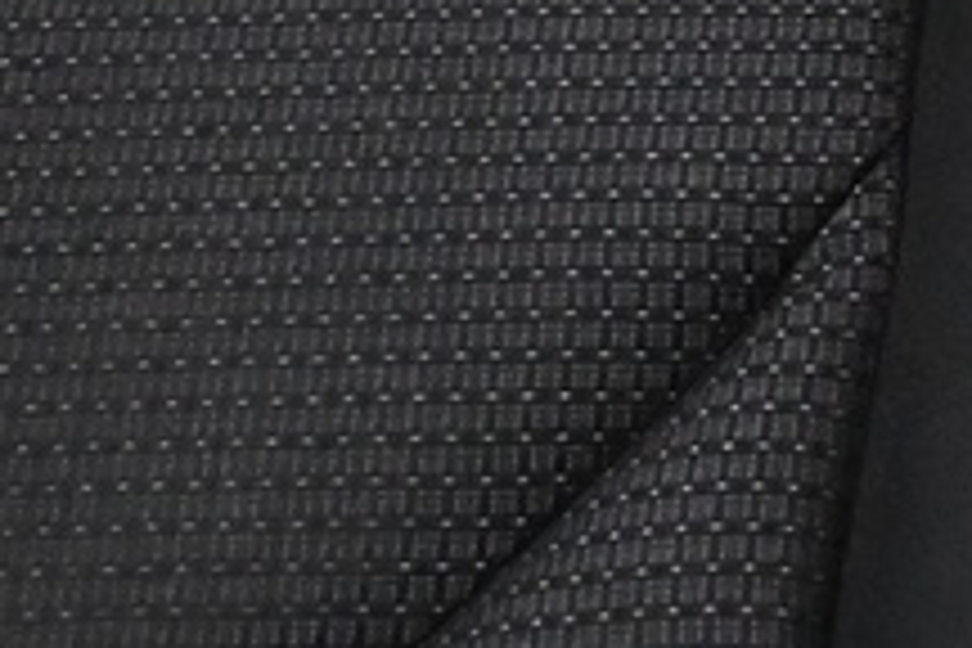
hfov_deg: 10.6
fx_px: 4860
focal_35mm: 180
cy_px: -1454
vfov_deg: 6.7
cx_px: 1890
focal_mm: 16
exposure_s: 1/60
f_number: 3.5
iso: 7200
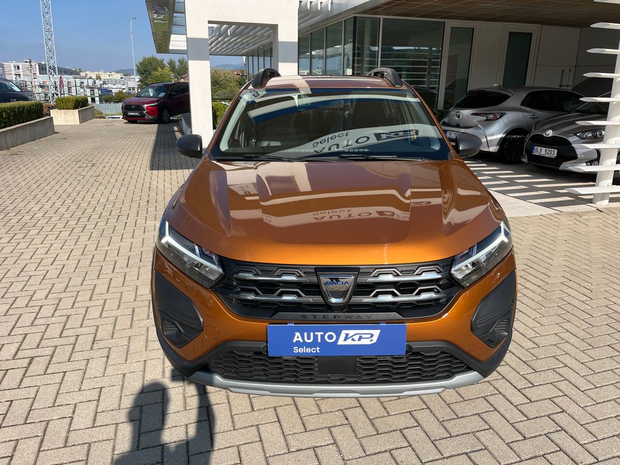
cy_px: 232
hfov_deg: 67.3
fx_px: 466
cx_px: 310
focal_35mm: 26
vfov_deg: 53.1
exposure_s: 1/2899
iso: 50
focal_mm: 5.1
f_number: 1.6
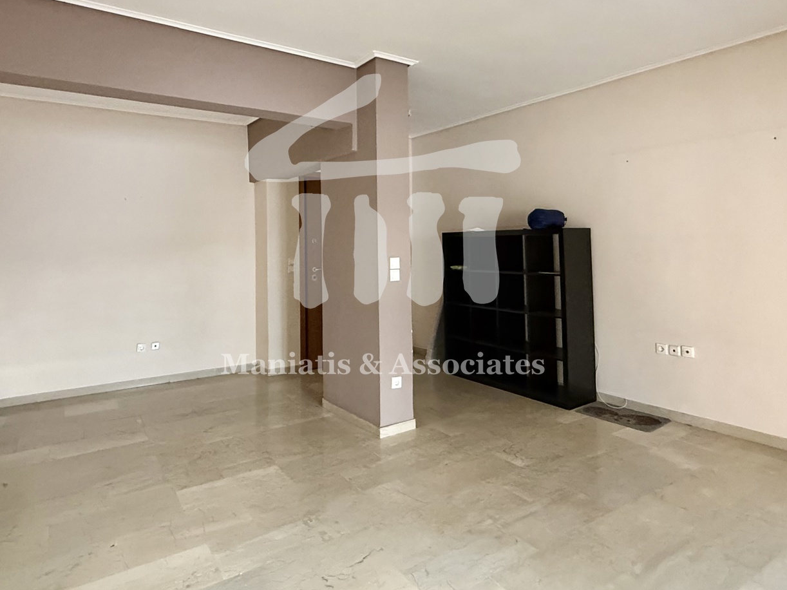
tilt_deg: +1.8
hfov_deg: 76.4
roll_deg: +1.5
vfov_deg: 60.3
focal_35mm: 22
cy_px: 225
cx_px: 381
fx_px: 500
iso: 800
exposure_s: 1/60
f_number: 2.2
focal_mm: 2.22
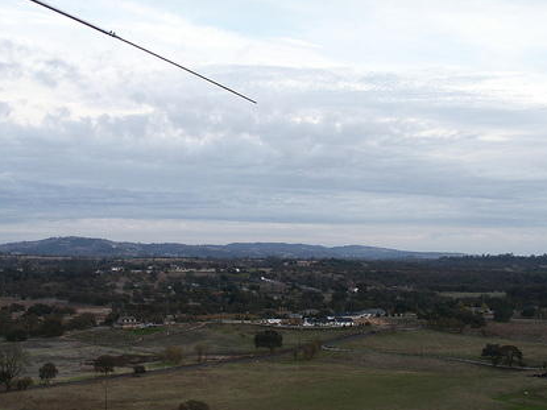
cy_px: 250
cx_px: 165
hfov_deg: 35.1
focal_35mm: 54
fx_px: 853
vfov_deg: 27.0
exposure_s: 1/125
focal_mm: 7.19
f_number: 3
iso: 64
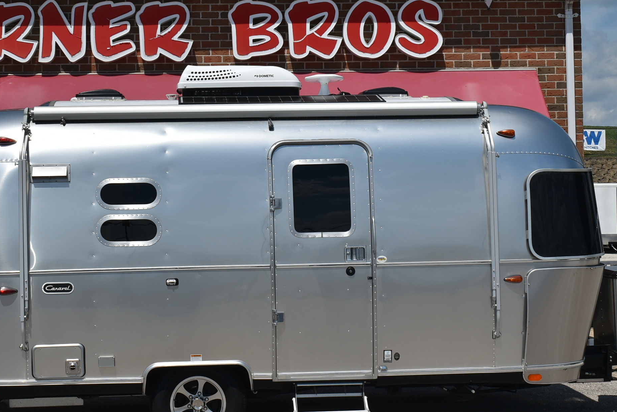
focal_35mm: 78
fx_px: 1338
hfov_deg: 26.0
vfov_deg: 17.5
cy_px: 181
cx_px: 278
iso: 100
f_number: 11
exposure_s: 1/500
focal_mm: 32
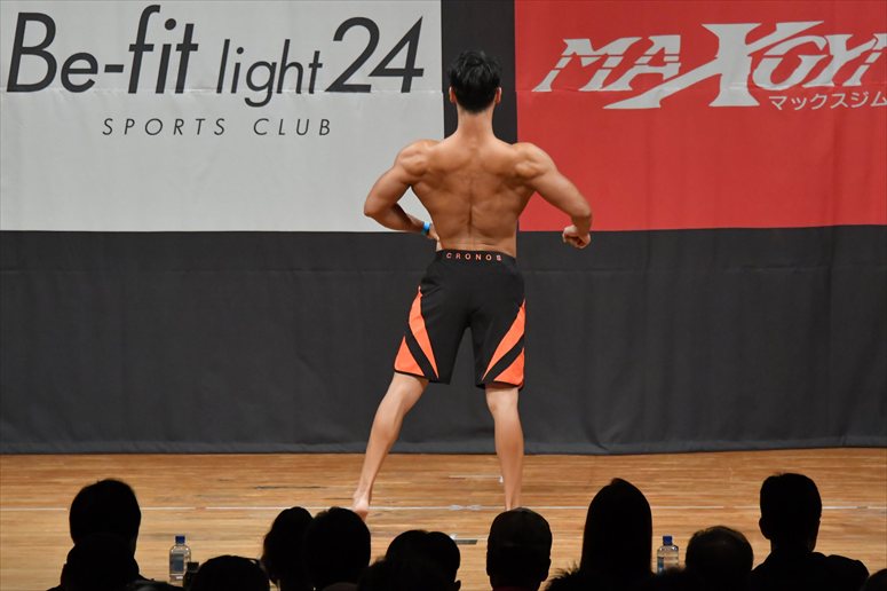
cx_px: 444
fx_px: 6280
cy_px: 296
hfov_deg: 8.1
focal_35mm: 255
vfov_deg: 5.4
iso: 6400
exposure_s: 1/400
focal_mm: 170
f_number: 5.6
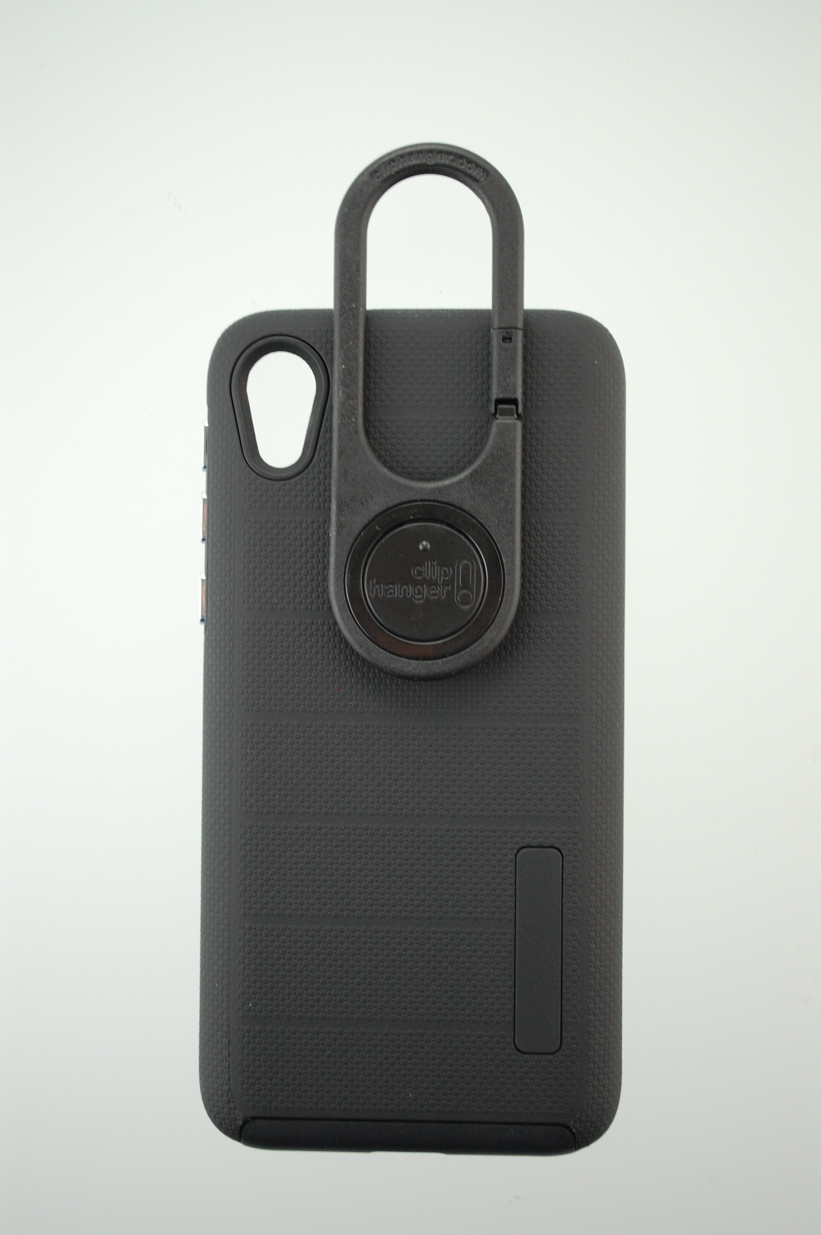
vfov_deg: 35.1
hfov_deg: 23.7
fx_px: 1953
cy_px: 618
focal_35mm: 57
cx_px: 410
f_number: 5.3
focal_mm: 38
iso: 720
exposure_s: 1/30
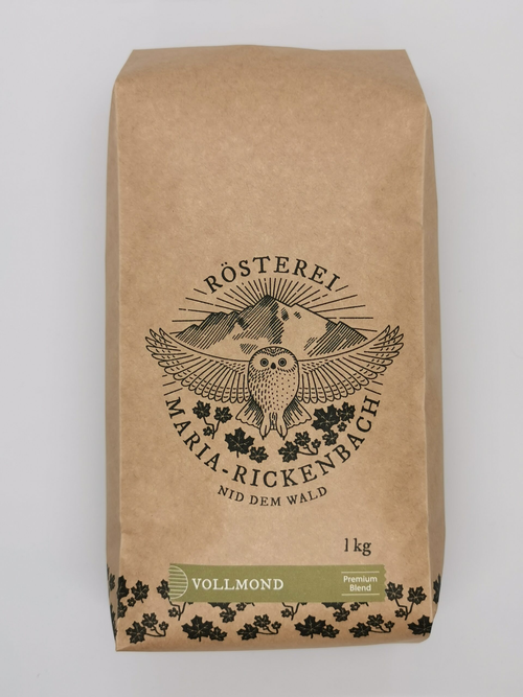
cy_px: 348
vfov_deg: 49.0
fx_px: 766
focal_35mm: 38
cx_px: 262
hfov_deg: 37.7
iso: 50
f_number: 1.6
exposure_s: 1/221
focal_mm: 5.56
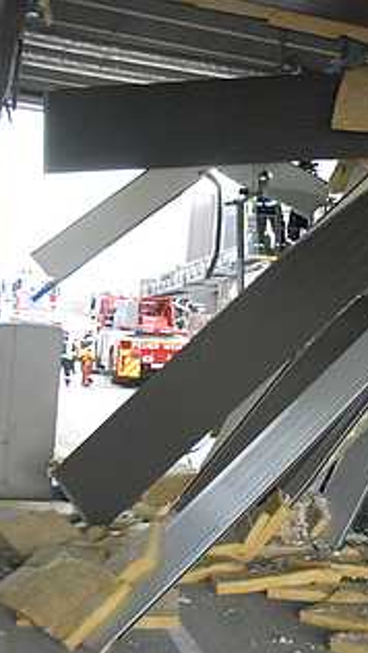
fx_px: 901
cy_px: 328
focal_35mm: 52
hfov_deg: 22.1
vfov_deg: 39.9
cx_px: 375
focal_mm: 22
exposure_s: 1/160
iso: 1250
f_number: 5.6
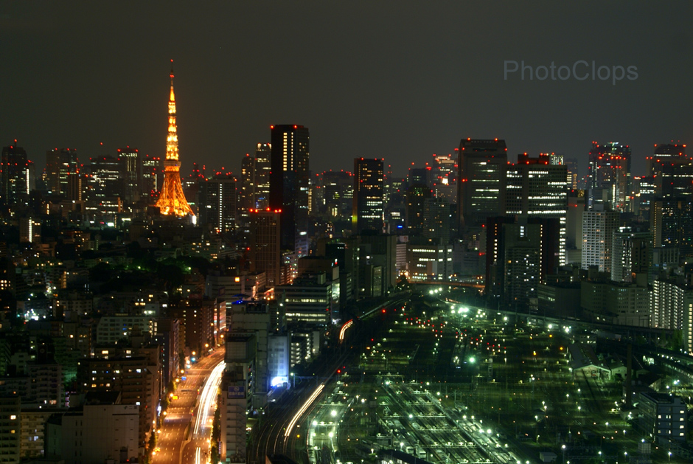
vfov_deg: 18.2
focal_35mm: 75
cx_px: 346
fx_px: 1445
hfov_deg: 27.0
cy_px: 232
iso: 100
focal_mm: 50
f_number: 6.3
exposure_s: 8
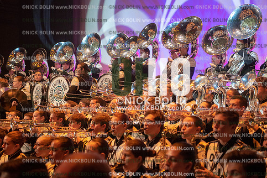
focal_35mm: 66
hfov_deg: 30.5
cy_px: 84
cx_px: 151
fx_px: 489
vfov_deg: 20.6
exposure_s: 1/200
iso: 2000
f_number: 2.8
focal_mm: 55
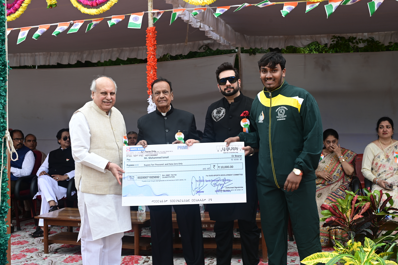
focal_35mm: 48
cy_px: 132
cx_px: 199
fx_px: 530
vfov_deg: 28.0
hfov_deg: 41.1
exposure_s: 1/125
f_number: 8
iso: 200
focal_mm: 48
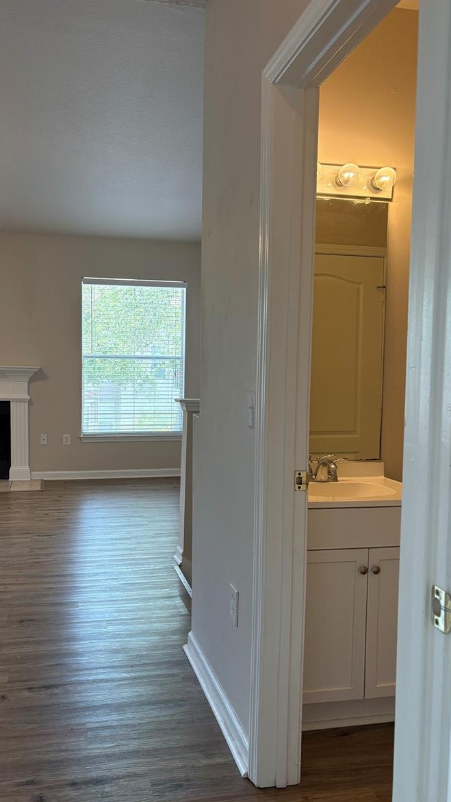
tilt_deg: -2.9
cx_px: 188
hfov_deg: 40.0
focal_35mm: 29
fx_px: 617
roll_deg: -1.1
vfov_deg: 66.1
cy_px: 409
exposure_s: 1/183
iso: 125
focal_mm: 5.96
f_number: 1.6
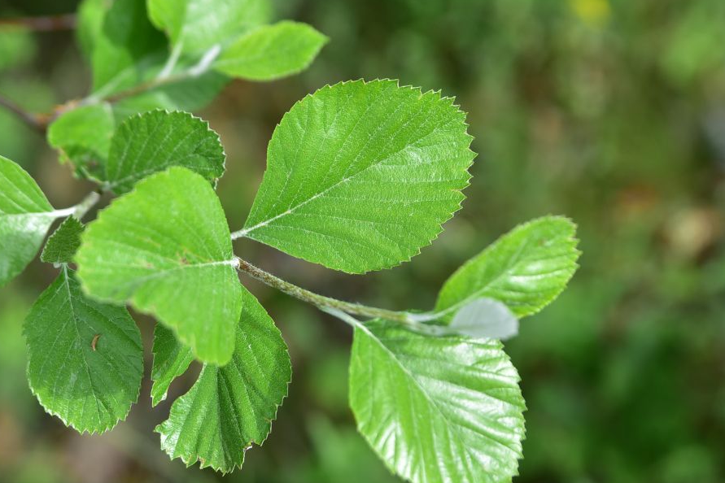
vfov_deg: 18.7
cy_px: 218
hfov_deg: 27.7
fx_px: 1470
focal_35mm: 73
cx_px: 351
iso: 125
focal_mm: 50
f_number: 4
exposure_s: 1/500
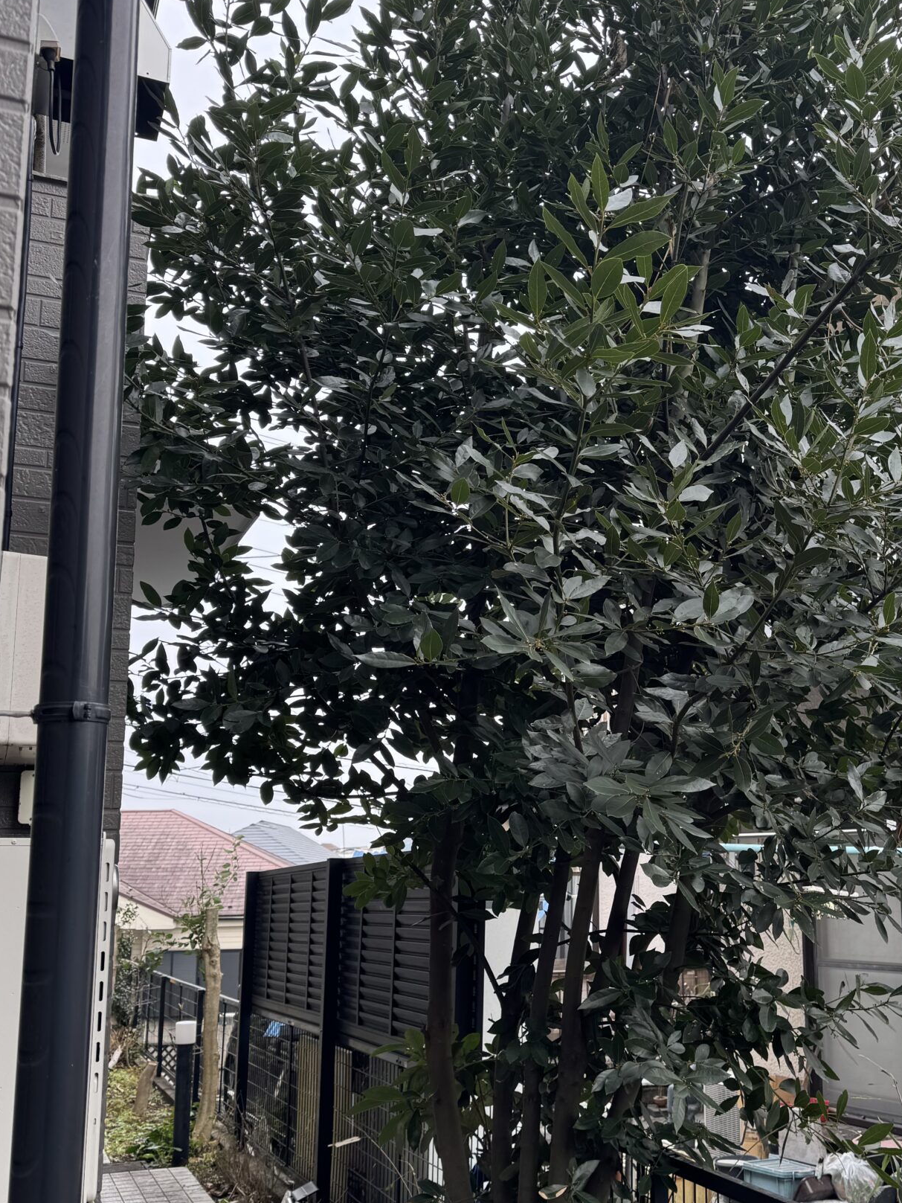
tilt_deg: +10.7
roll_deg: +1.0
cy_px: 668
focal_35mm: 38
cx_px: 640
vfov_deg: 48.9
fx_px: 1320
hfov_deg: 37.1
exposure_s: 1/172
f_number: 1.78
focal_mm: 6.76
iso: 80
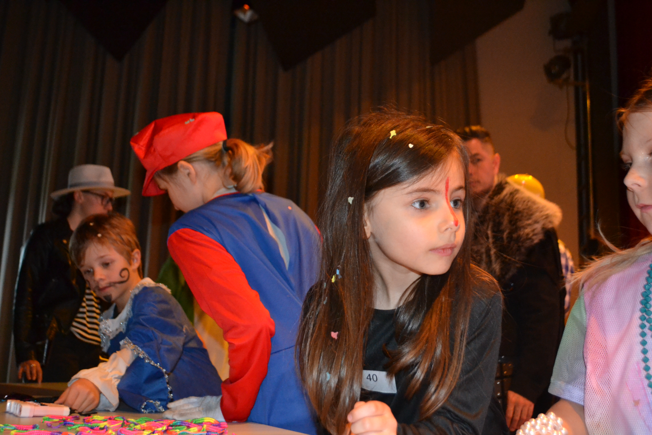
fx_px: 706
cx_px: 326
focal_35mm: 39
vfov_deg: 34.2
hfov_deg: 49.6
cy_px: 218
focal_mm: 26
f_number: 4.2
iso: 2800
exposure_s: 1/60
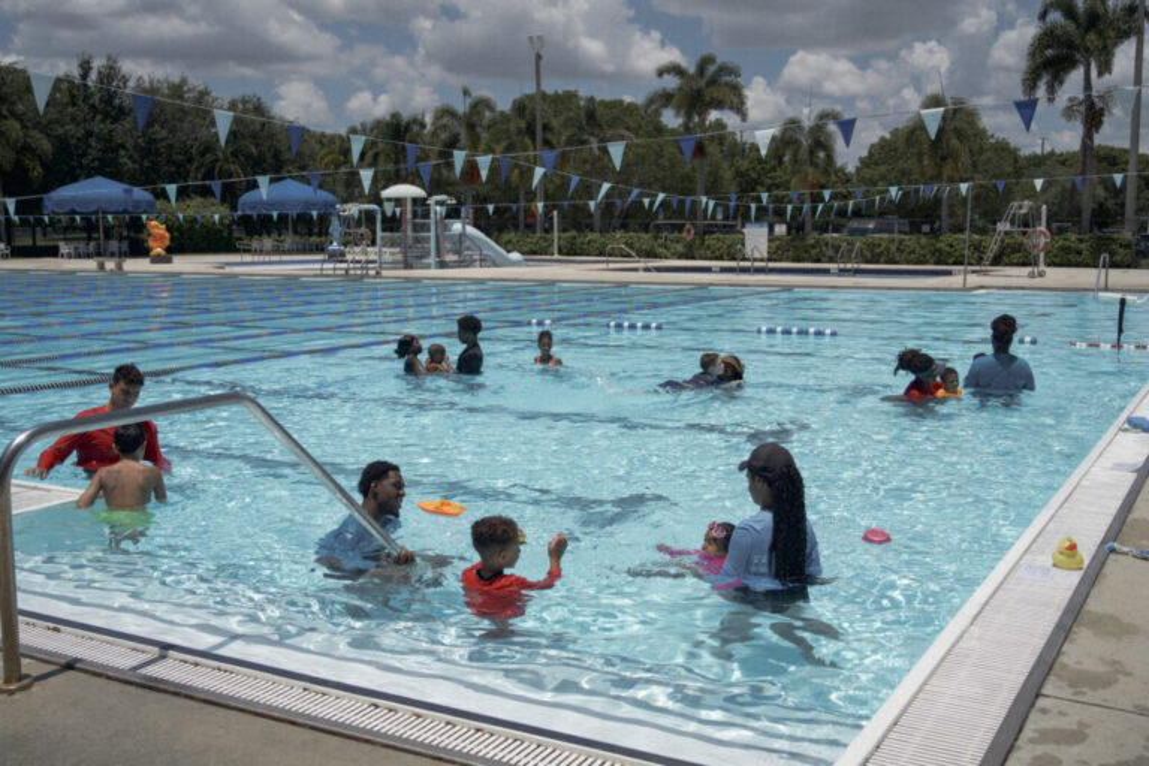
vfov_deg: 37.9
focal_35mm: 35
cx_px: 574
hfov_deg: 54.4
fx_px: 1117
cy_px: 383
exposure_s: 1/2000
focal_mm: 35
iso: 100
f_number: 4.5
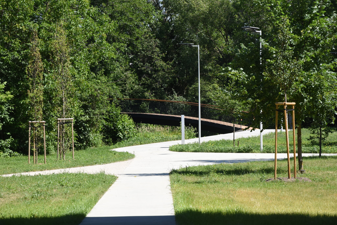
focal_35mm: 138
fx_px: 1292
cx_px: 168
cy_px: 112
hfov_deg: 14.9
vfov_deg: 9.9
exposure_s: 1/1000
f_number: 8
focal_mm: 92
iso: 500
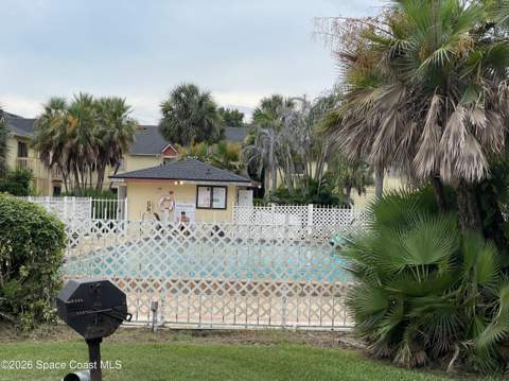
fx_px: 764
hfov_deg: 36.9
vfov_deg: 28.0
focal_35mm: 52
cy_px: 190
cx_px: 254
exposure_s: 1/1089
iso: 25
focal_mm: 6
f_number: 2
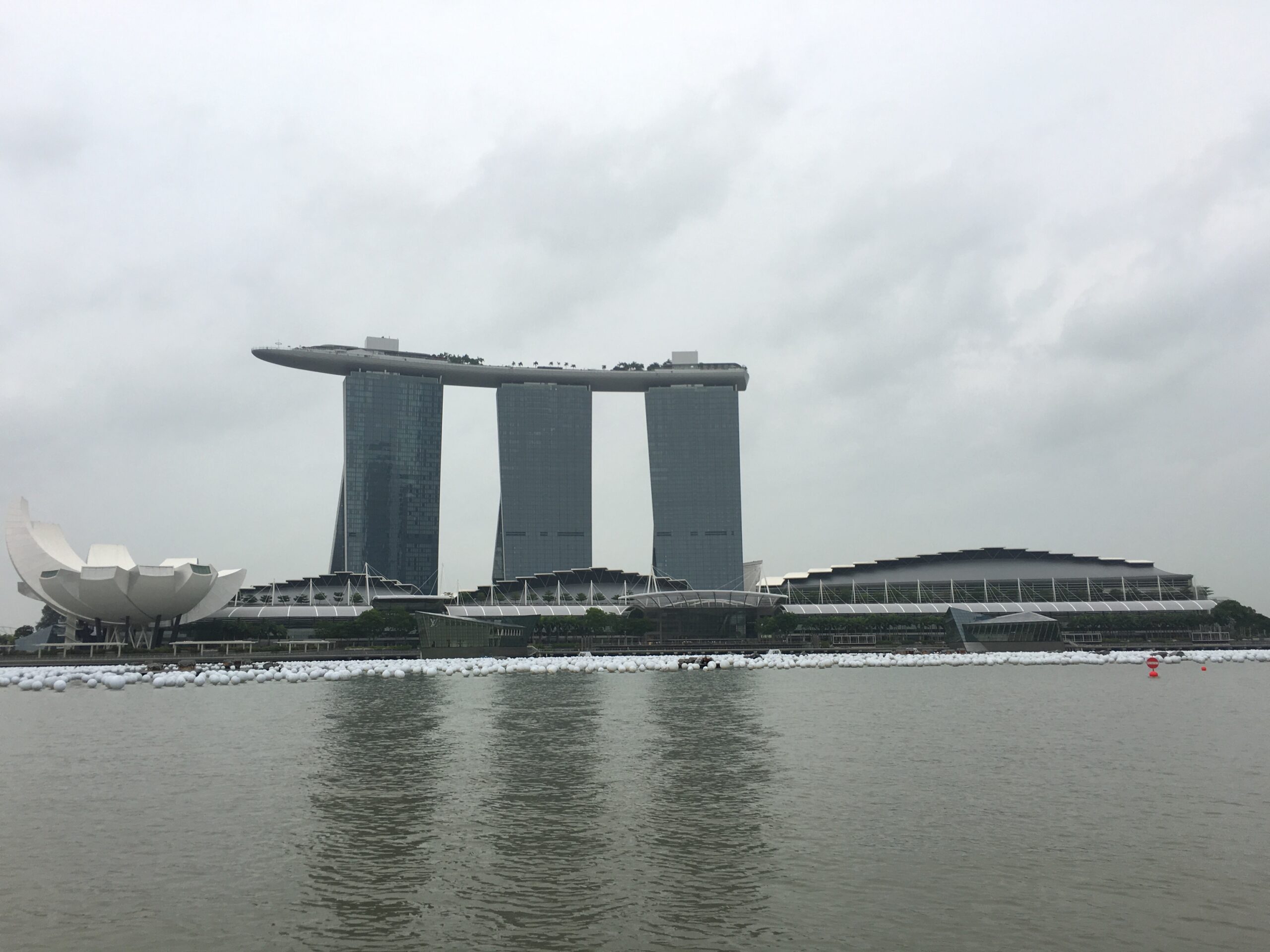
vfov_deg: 48.2
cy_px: 476
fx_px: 1064
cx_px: 635
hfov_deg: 61.7
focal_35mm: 29
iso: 25
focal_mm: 4.15
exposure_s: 1/1054
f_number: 2.2
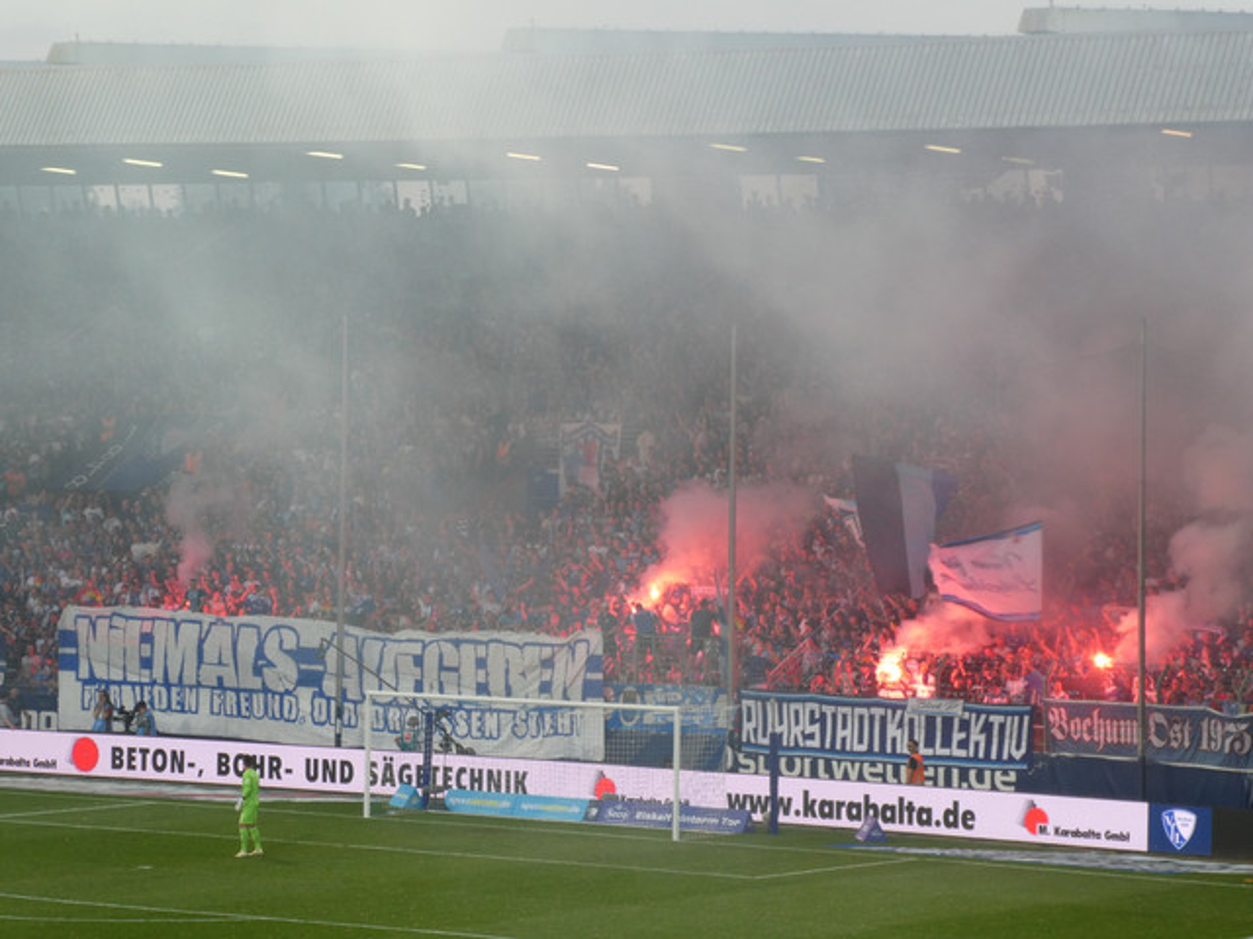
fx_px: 4887
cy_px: 470
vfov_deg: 11.0
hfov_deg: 14.6
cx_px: 626
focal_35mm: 135
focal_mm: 24.2
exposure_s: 1/80
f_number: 5.3
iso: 125
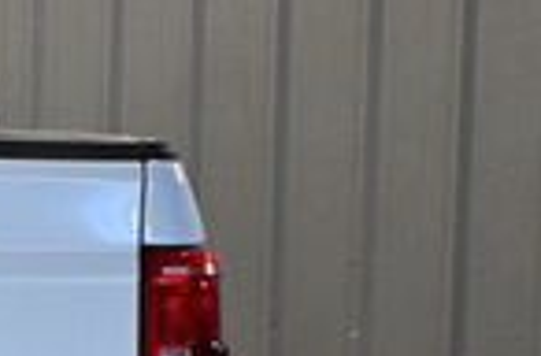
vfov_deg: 7.1
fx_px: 2861
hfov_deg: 10.1
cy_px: 356
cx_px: -463
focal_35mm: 191
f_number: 4.8
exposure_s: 1/60
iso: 3200
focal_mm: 29
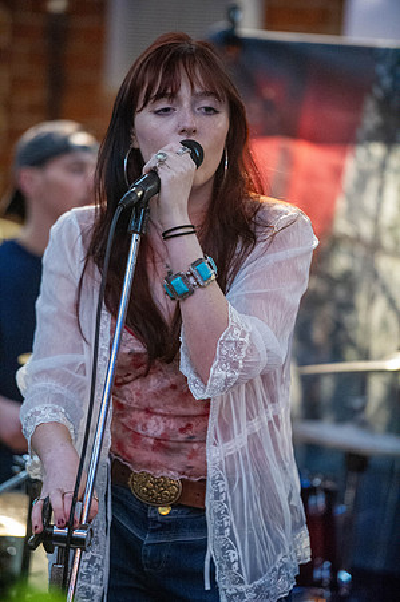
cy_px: 301
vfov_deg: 11.1
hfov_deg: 7.4
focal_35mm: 185
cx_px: 200
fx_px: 3090
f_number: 2.8
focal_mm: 185
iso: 10000
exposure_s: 1/200
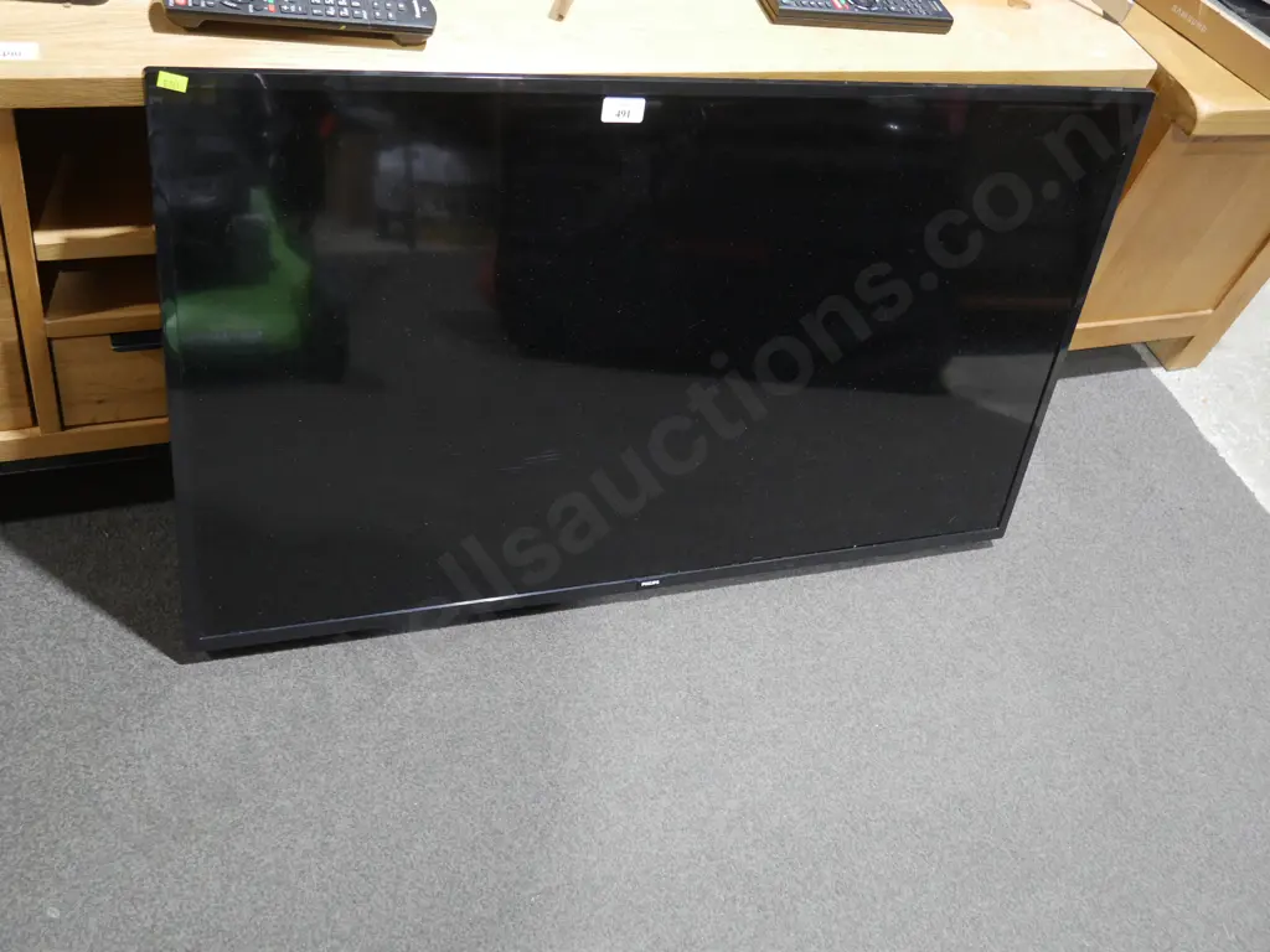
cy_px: 476
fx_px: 1321
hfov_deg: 51.4
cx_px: 635
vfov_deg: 39.7
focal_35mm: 36
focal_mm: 18
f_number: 4
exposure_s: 1/60
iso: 1000
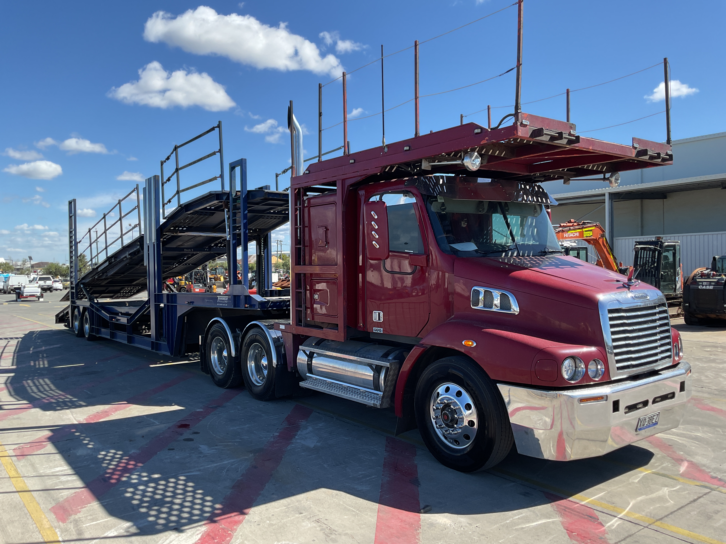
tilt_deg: +1.4
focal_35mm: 29
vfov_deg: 48.2
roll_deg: +0.4
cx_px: 363
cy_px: 272
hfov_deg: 61.7
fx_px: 608
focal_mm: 3
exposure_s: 1/1250
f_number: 1.8
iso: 16
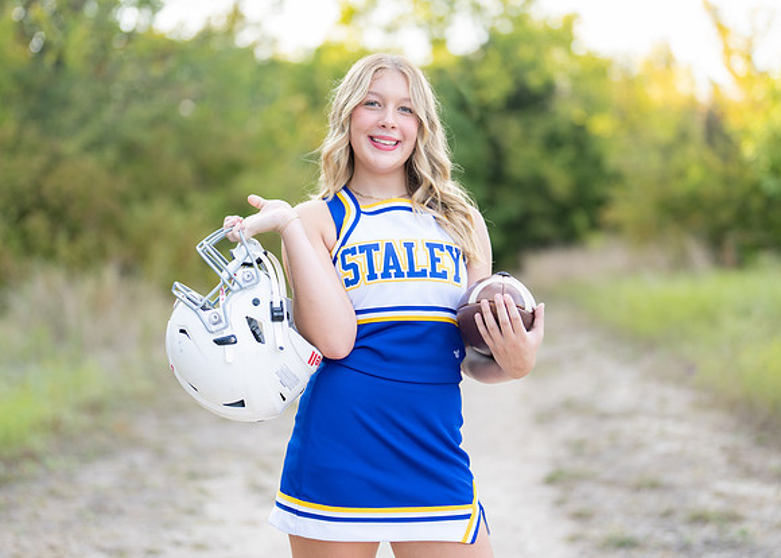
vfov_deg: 21.5
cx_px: 379
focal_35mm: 66
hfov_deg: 29.9
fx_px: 1465
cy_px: 260
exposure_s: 1/800
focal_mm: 50
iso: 100
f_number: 1.2
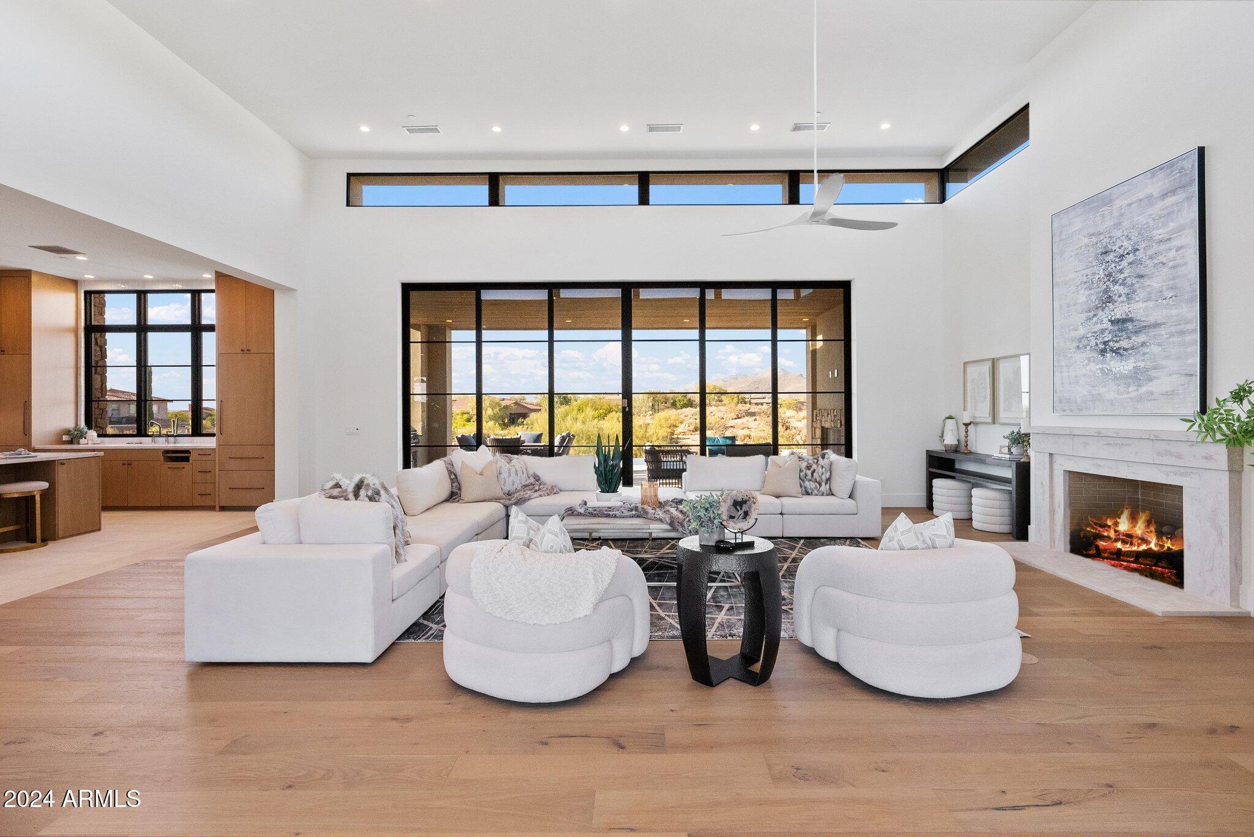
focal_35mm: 16
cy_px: 418
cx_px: 627
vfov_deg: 73.8
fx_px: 557
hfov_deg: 96.7
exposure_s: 1/800
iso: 2500
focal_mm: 16
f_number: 8
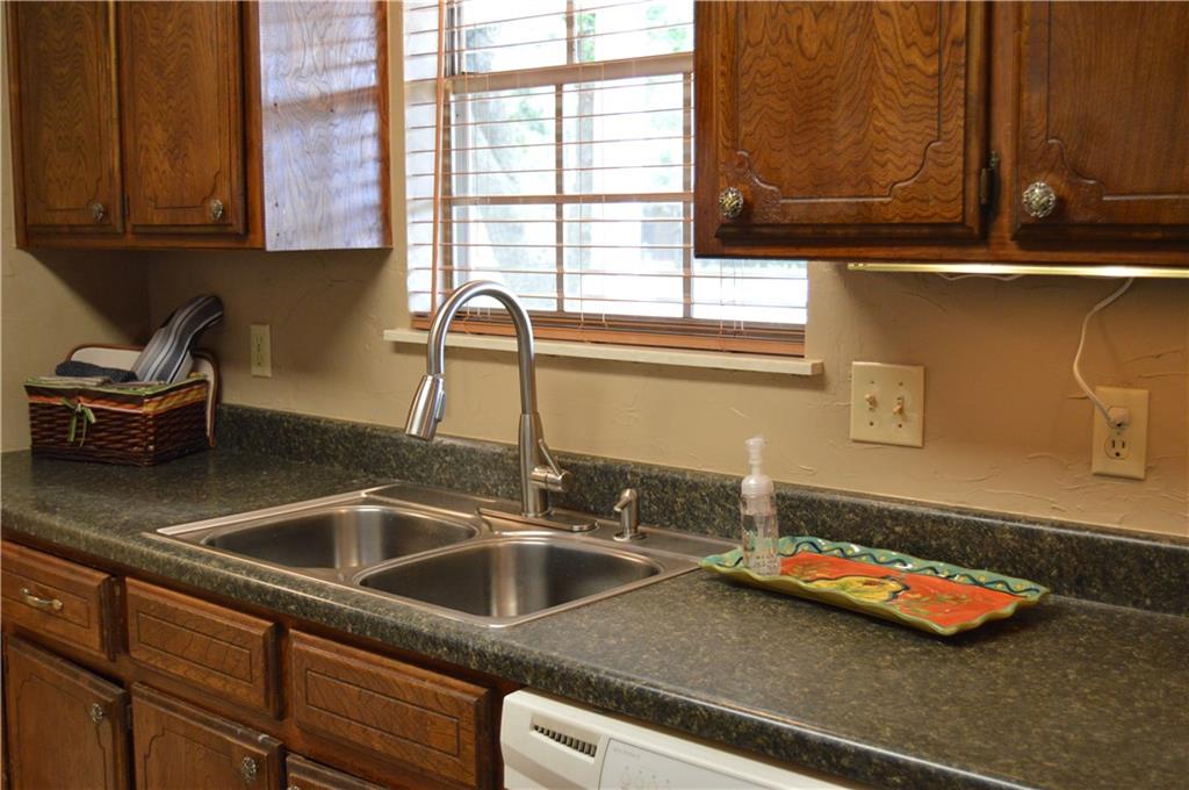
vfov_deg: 31.8
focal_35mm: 42
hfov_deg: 46.5
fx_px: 1385
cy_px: 395
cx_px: 594
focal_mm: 28
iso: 1000
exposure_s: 1/60
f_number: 4
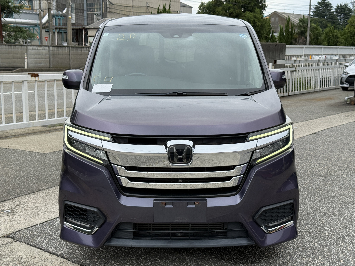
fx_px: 492
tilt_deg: -9.1
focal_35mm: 48
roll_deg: -1.1
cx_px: 178
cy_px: 133
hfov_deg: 39.7
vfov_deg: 30.3
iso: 64
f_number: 1.78
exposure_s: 1/1242
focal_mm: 6.76
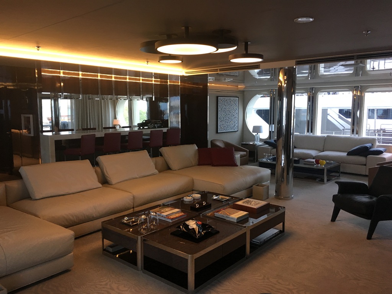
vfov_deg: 48.2
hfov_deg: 61.7
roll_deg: -0.4
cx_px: 196
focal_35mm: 29
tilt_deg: -5.8
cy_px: 147
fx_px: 328
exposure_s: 1/33
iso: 64
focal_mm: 4.15
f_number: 2.2
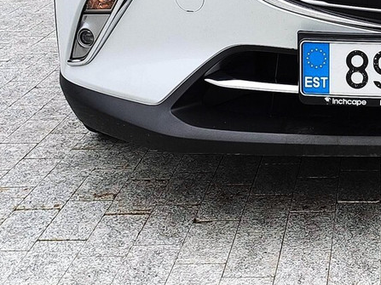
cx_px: 396
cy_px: -58
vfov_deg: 15.3
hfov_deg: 20.3
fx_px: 1023
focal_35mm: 93
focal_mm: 4.77
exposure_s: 1/100
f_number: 1.75
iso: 140
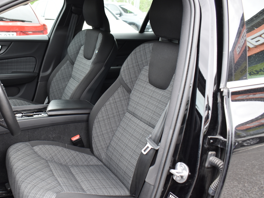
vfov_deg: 37.7
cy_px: 110
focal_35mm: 38
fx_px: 290
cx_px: 77
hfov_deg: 47.7
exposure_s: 1/90
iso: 400
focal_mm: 18
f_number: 4.8
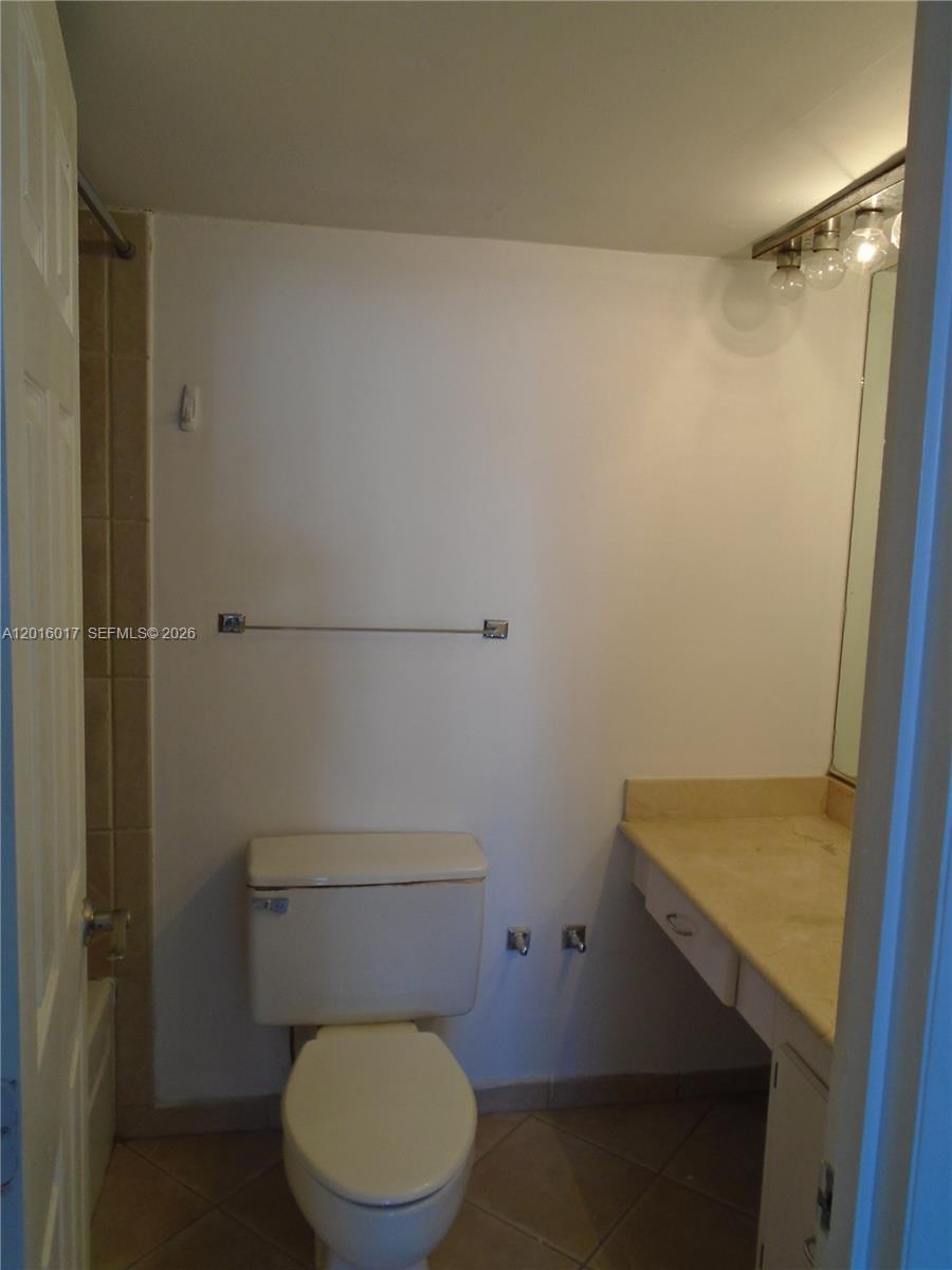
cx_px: 476
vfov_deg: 67.3
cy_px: 635
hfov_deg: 53.1
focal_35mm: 26
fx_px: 953
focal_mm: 4.6
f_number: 3.2
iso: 100
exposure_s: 1/60
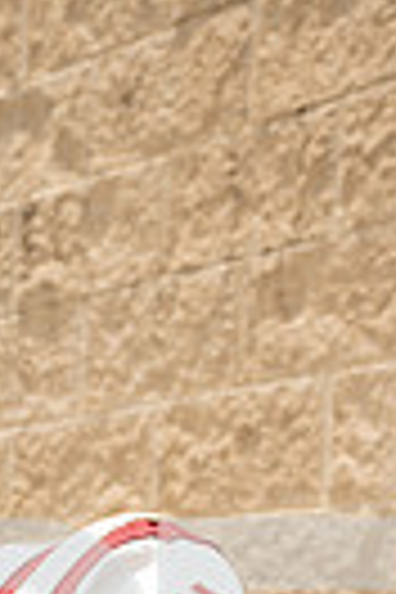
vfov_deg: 12.7
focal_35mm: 150
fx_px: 2475
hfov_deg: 8.9
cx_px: -198
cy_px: 976
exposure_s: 1/200
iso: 50
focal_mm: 44
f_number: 6.3
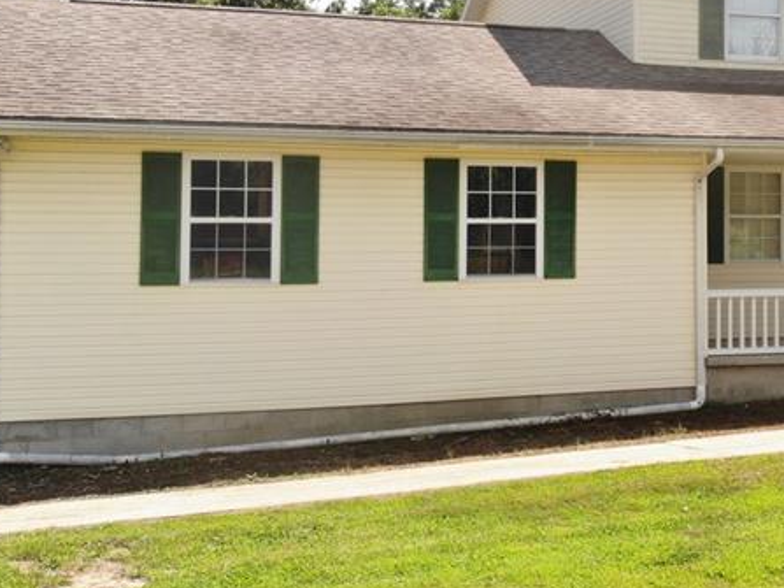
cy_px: 176
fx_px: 1245
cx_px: 703
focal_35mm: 55
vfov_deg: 26.3
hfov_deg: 33.2
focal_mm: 4.5
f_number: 2.8
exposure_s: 1/50
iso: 100
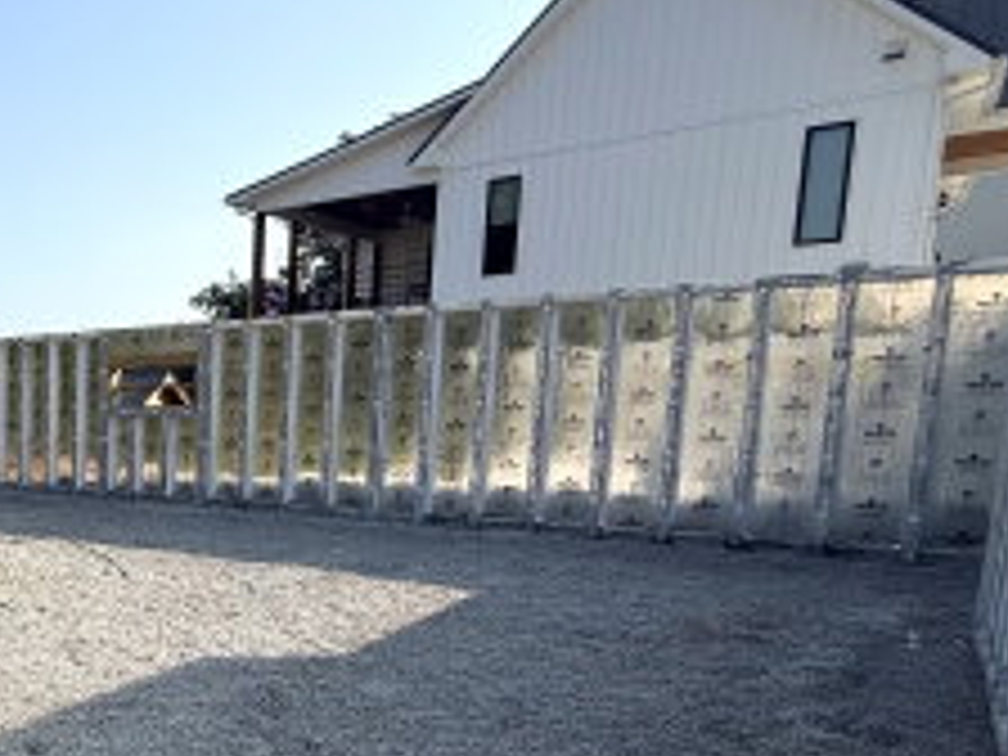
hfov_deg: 44.8
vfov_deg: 43.3
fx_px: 932
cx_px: -72
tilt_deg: -7.6
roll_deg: +0.3
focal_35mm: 32
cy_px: 526
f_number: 2.2
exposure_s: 1/1698
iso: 50
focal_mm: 2.22
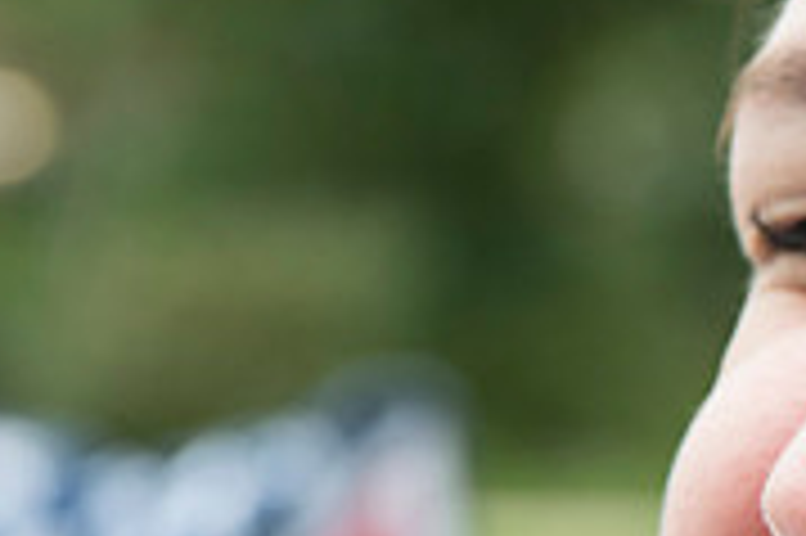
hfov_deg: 8.8
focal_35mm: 227
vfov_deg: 6.0
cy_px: 480
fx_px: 5078
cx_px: 1288
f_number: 6.3
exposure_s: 1/80
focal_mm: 70
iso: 640
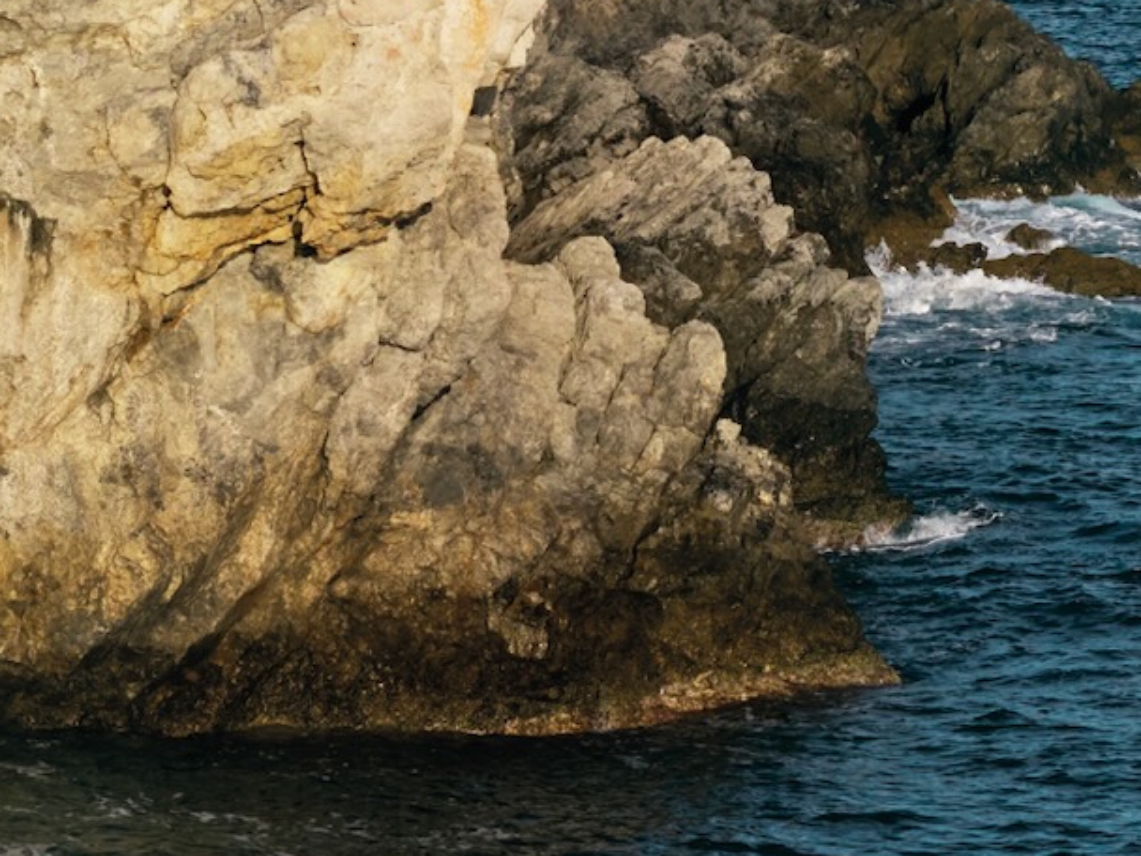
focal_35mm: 221
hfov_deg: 8.9
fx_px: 7285
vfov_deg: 6.6
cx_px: 908
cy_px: -387
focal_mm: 19.35
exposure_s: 1/1250
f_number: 2.8
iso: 100
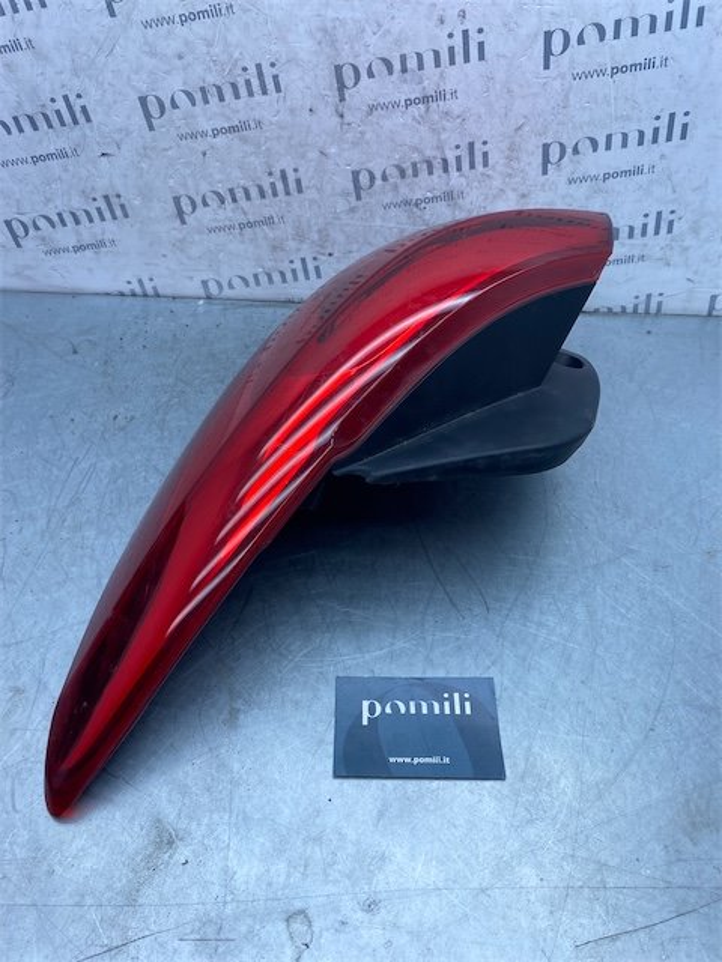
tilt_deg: -45.9
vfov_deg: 67.3
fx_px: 723
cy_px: 481
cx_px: 361
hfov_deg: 53.1
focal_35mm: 26
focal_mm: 4.25
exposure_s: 1/733
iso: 32
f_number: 1.8
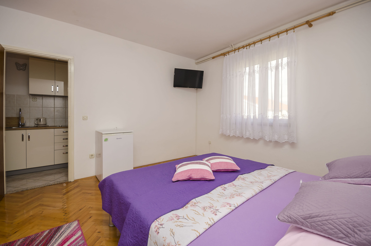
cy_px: 123
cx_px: 186
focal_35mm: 15
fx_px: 154
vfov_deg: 77.1
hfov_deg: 100.5
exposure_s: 1/100
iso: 100
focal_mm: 10
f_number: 9
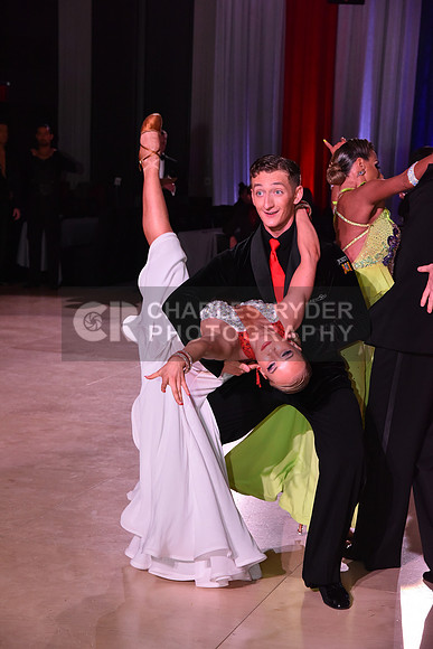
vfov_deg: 26.0
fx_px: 1406
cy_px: 324
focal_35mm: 78
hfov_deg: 17.5
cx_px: 216
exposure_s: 1/320
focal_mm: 78
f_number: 8
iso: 2500
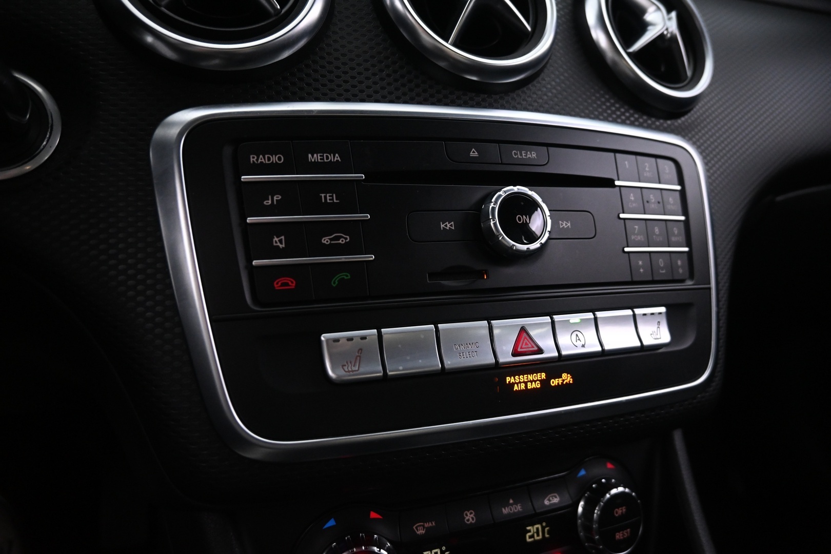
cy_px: 277
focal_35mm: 24
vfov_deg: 53.1
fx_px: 554
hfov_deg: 73.7
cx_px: 416
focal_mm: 16
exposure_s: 1/25
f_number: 3.5
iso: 2000
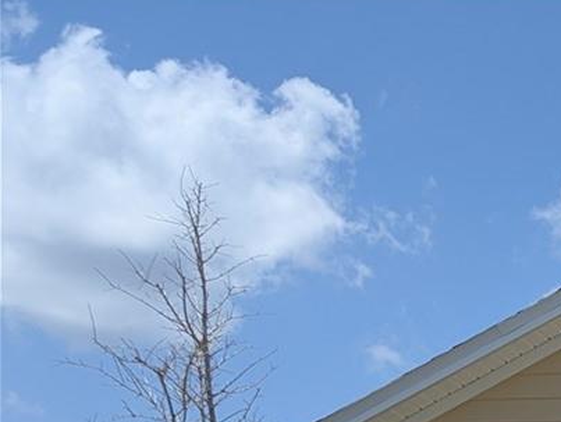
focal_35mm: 95
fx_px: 1541
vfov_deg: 13.5
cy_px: 825
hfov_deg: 16.2
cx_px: 1108
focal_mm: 6.9
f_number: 1.68
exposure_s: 1/1110
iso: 20
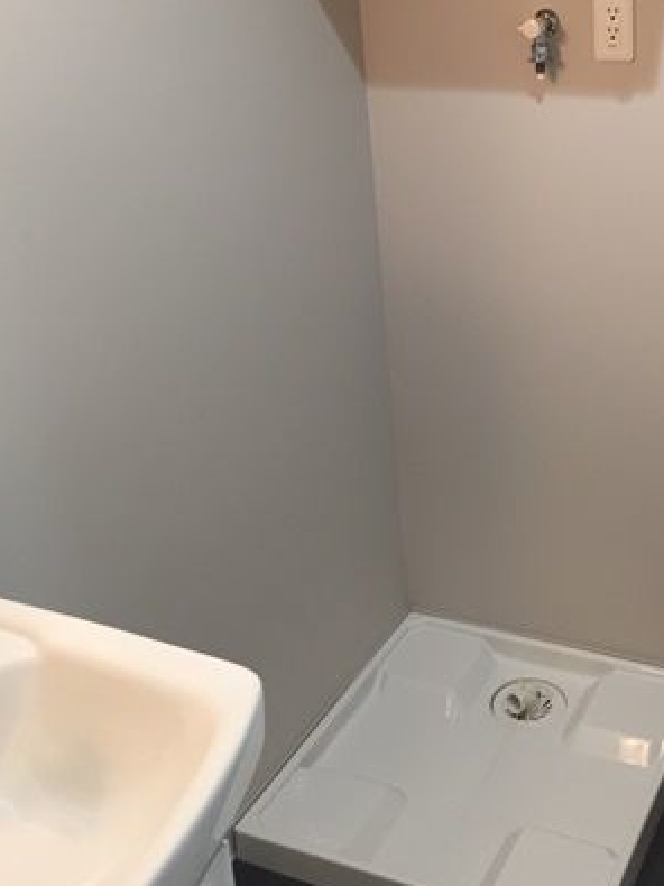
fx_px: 1203
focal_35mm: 47
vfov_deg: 39.6
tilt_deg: -17.4
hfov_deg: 30.2
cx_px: 516
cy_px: 244
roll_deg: -1.9
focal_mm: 4.15
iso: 100
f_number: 2.2
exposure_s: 1/33
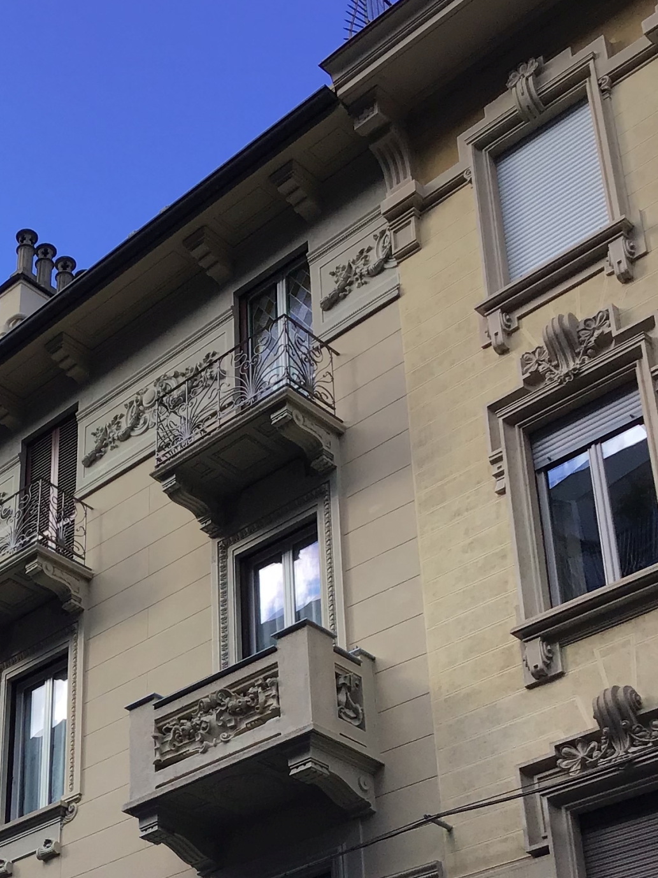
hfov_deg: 22.4
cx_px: -4
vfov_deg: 29.8
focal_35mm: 63
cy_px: 740
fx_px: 1597
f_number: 2.4
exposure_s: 1/403
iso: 25
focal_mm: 3.3
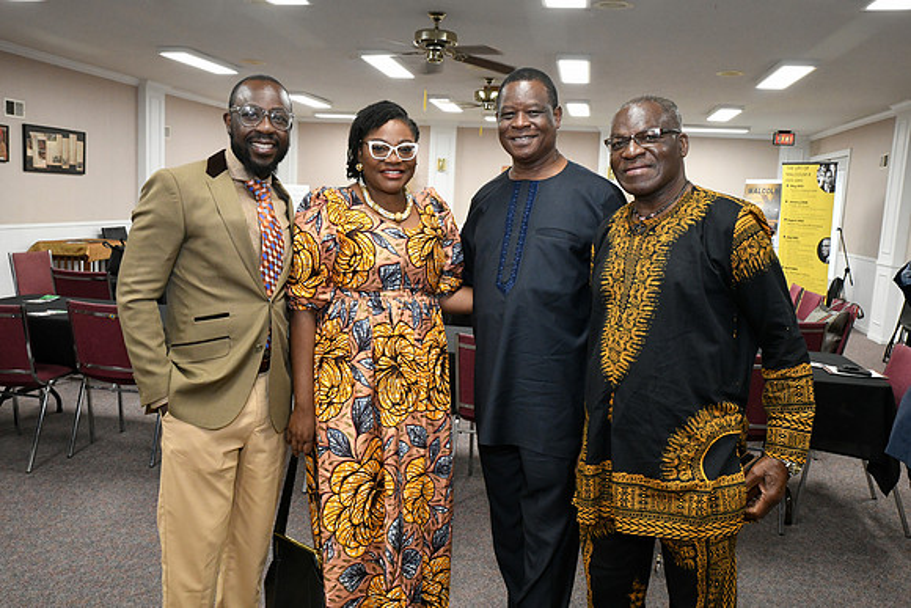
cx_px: 456
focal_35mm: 32
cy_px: 304
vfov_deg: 41.1
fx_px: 810
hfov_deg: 58.7
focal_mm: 32
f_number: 11
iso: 6400
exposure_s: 1/60
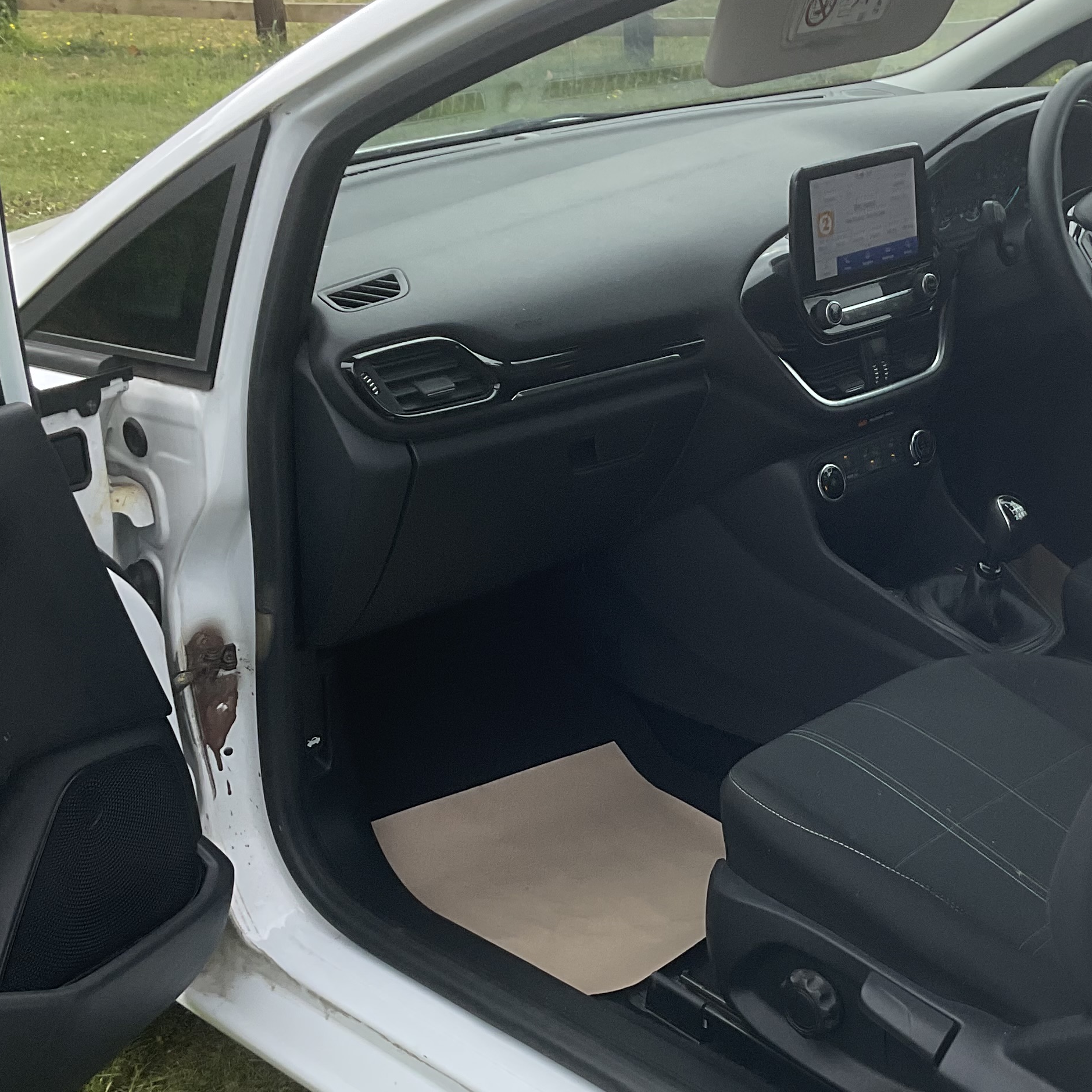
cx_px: 769
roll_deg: +0.2
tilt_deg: -23.3
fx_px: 1963
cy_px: 641
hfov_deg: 30.7
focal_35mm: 55
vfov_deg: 31.0
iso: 16
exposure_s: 1/842
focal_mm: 3
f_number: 1.8
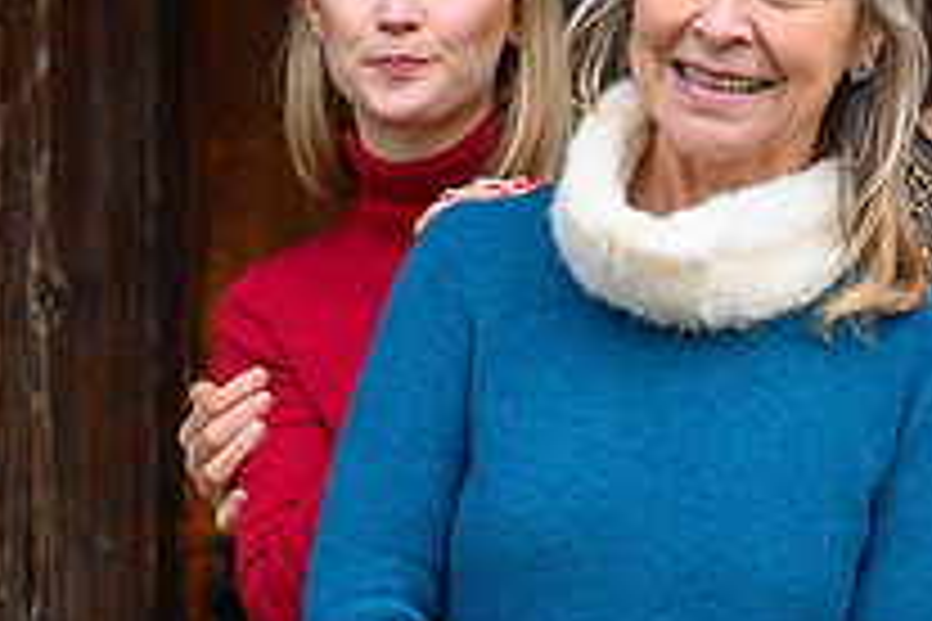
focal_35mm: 196
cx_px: 689
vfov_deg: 7.0
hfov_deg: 10.5
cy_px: 360
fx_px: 5074
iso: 640
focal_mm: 70
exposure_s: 1/320
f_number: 4.5
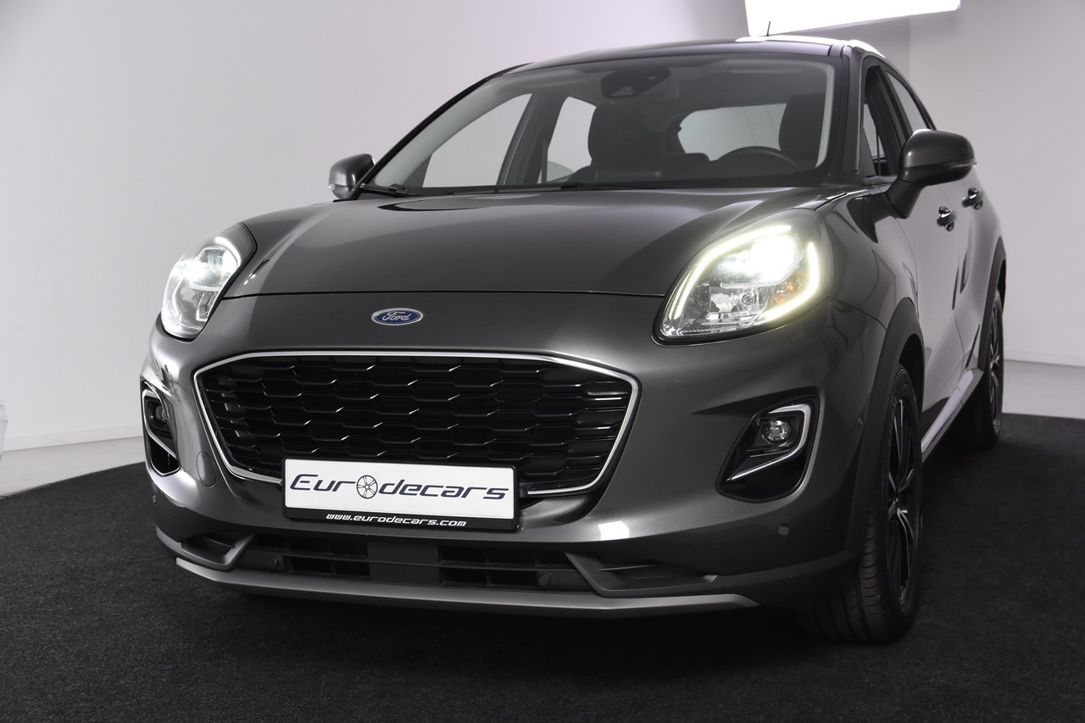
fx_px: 1537
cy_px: 362
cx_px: 542
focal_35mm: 51
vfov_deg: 26.5
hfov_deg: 38.9
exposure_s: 1/125
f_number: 5.6
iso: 1600
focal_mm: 34
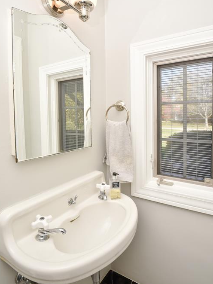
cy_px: 132
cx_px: 104
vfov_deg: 84.5
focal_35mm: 19
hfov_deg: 68.7
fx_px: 156
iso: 640
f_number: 16
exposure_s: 1/60
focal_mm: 17
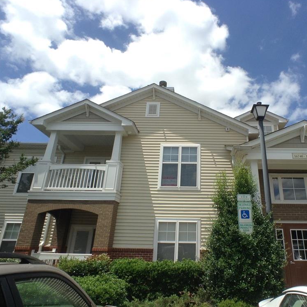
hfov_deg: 41.5
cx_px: 197
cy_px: 152
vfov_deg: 41.9
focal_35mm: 40
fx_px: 401
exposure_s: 1/1259
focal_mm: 3.3
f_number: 2.4
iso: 25
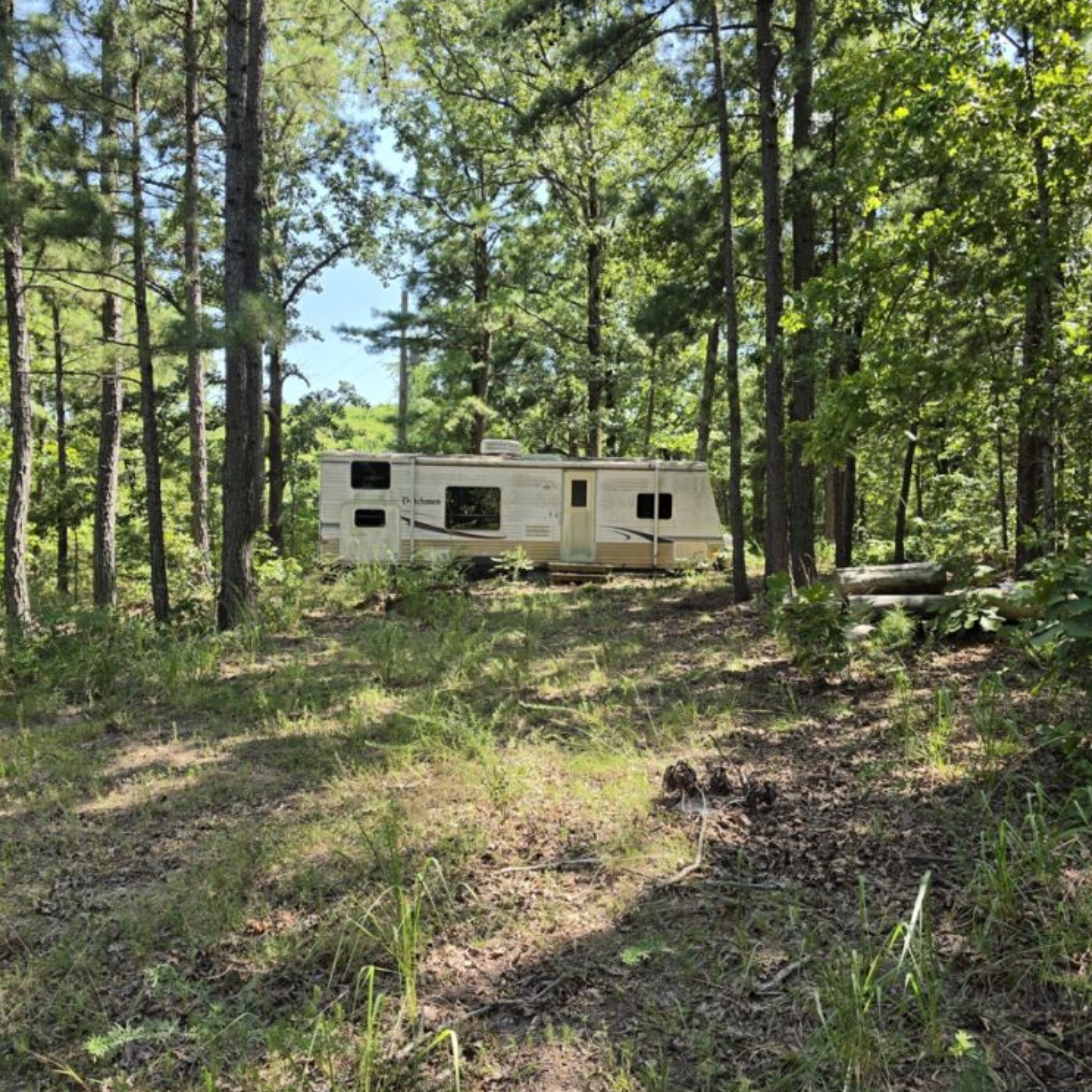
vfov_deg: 57.3
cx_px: 561
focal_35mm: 28
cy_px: 542
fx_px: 999
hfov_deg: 57.3
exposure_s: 1/227
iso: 10
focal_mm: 6.5
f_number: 1.4
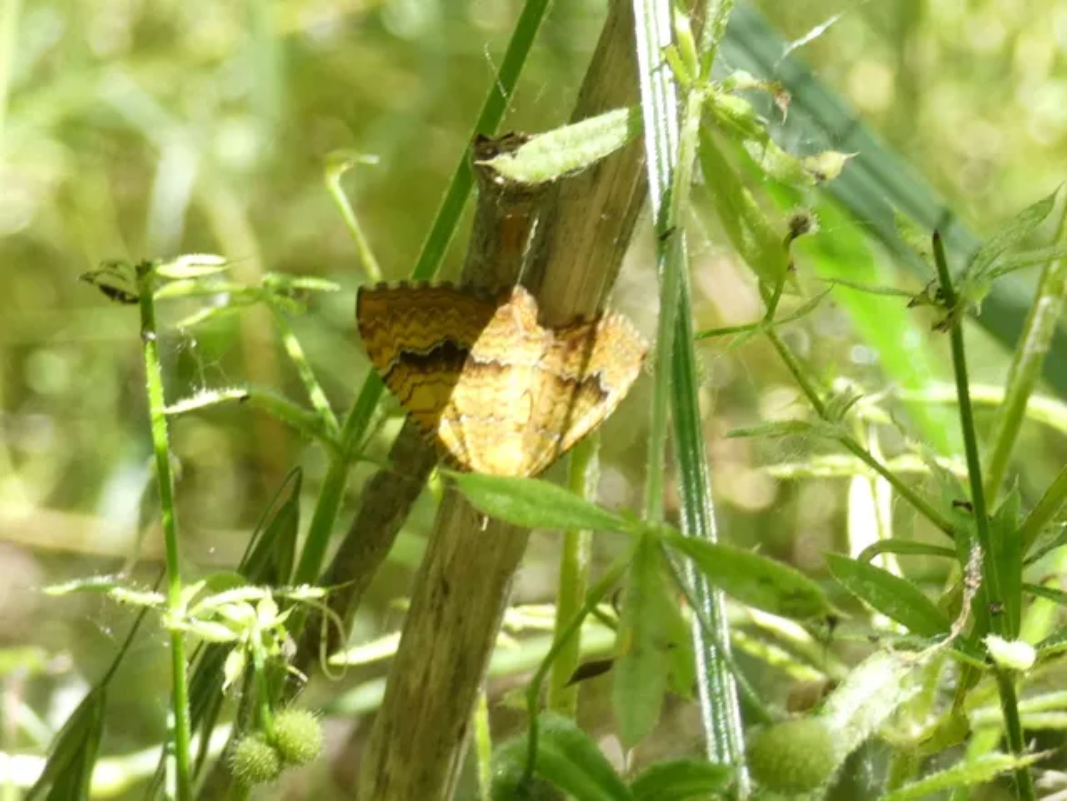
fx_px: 2774
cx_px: 534
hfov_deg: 21.8
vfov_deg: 16.4
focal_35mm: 90
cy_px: 400
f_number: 4.7
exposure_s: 1/80
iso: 125
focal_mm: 16
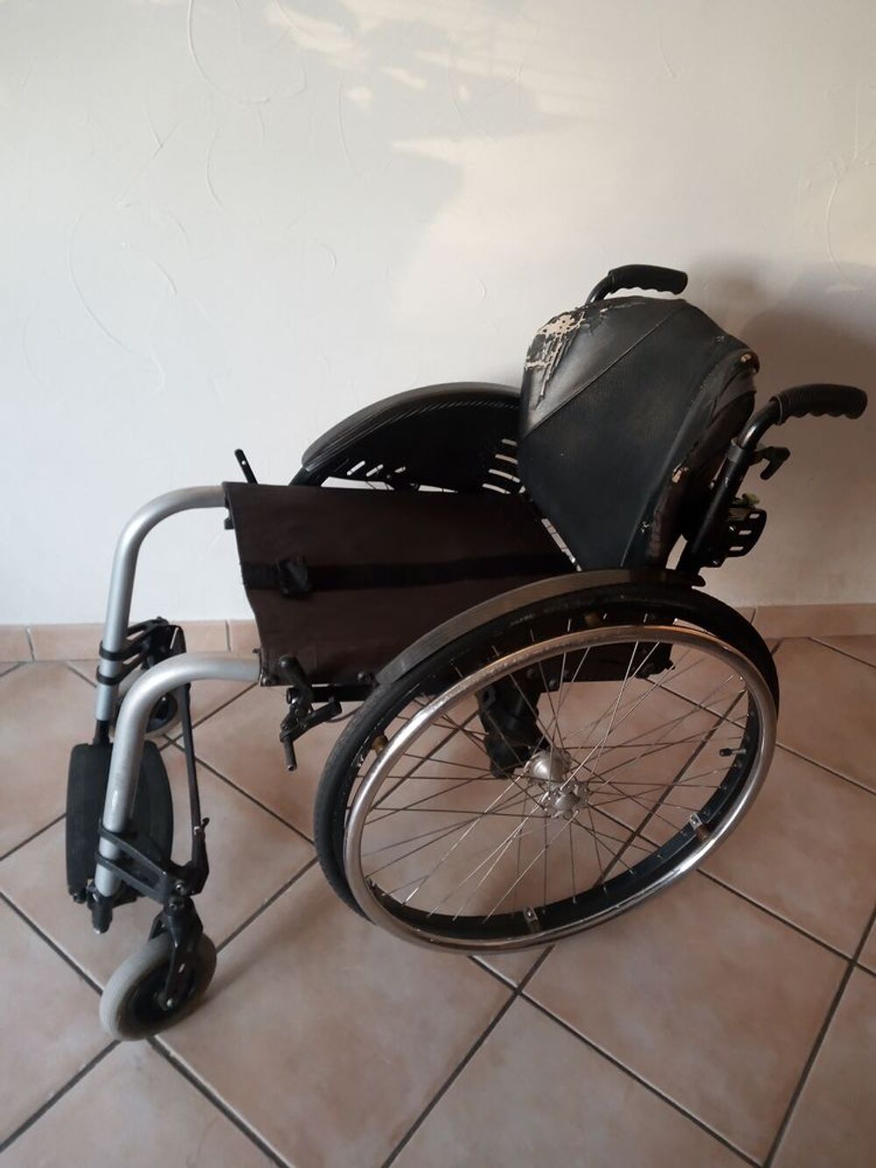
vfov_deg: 81.7
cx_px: 438
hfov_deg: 66.0
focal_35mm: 20
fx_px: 675
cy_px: 584
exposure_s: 1/33.3
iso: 453
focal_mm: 3.52
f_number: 2
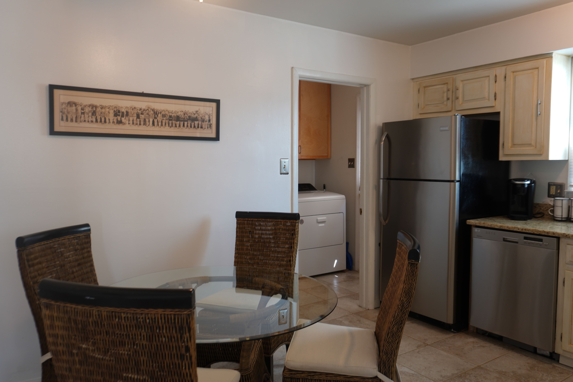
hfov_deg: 64.6
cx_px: 286
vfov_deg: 45.7
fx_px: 454
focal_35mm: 28
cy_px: 191
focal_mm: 19
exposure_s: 1/8
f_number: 4
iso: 64
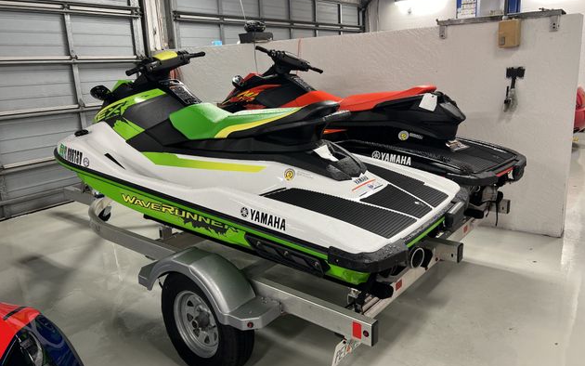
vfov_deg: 44.5
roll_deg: +2.4
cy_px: 163
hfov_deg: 66.5
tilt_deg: -12.9
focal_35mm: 28
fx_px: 446
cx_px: 296
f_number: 1.5
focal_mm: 5.7
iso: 80
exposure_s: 1/60
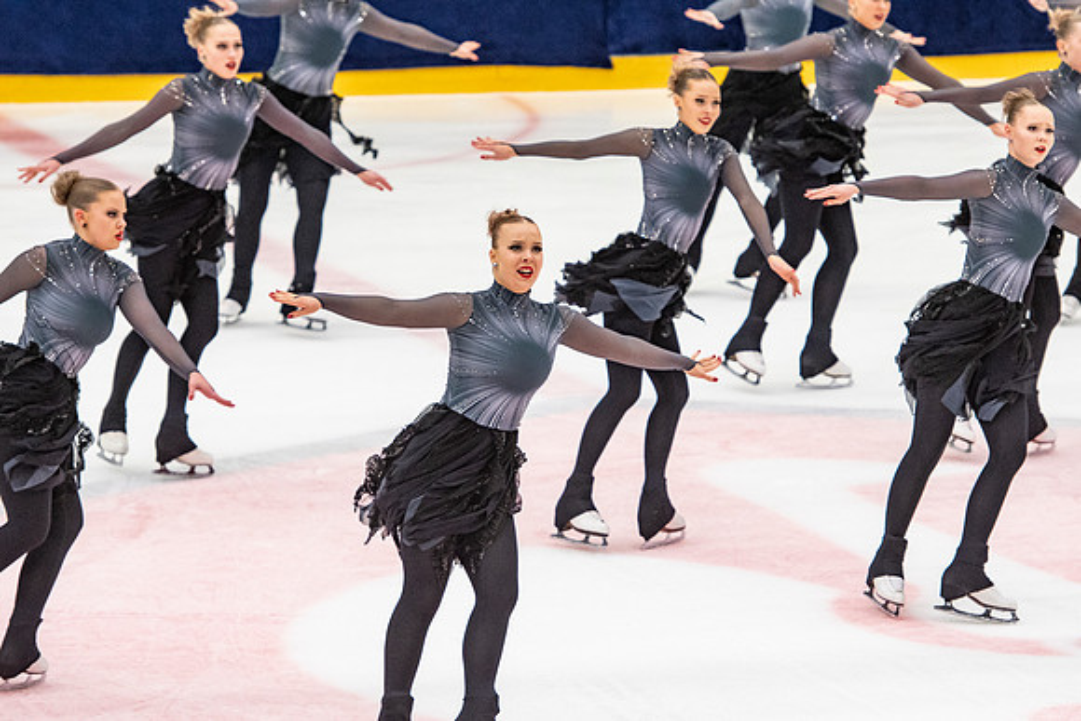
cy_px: 360
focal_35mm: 255
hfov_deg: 8.1
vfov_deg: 5.4
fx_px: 7653
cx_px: 540
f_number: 4
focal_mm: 155
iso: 1250
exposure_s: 1/500
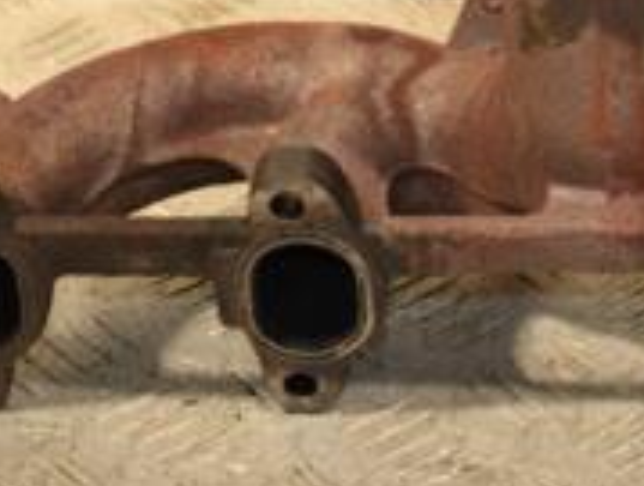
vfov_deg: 7.7
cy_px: -97
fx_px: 3598
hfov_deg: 10.1
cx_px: 673
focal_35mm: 193
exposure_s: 1/160
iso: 800
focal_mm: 40
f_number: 4.8
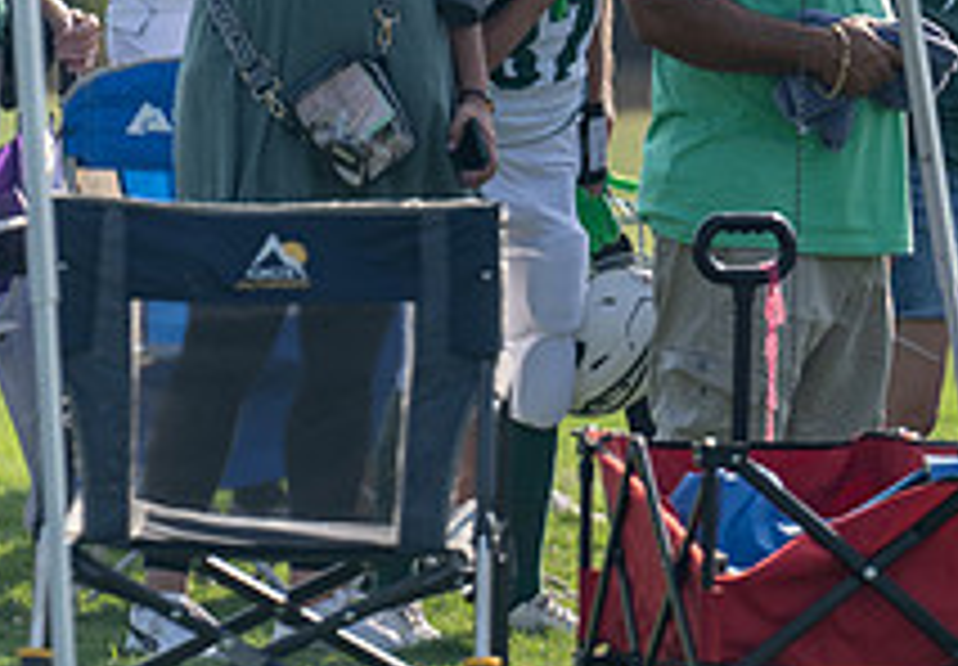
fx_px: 21083
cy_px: 260
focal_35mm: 782
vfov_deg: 1.8
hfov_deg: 2.6
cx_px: 1513
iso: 100
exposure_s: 1/1250
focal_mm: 200
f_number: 3.5
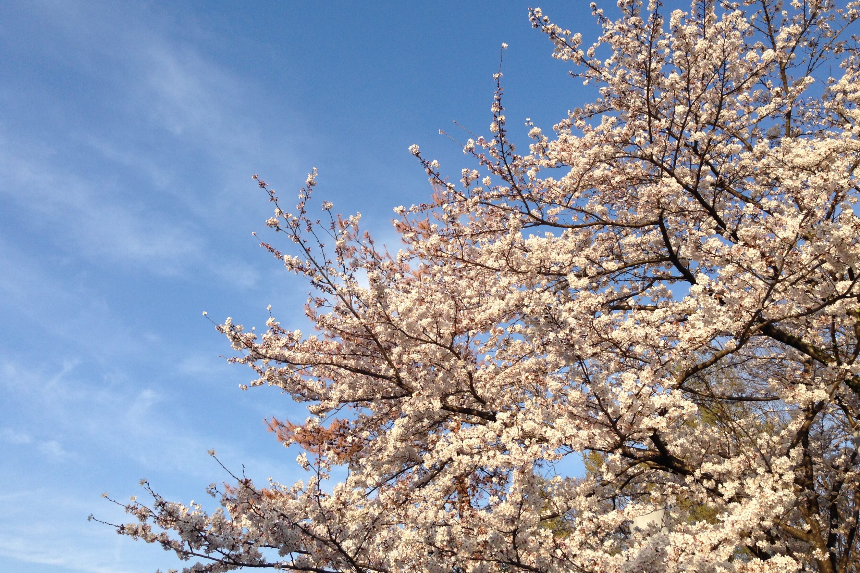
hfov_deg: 54.4
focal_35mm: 35
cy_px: 249
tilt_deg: +33.1
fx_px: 836
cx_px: 431
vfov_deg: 37.8
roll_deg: -1.9
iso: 50
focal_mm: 4.12
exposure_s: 1/1022
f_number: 2.4
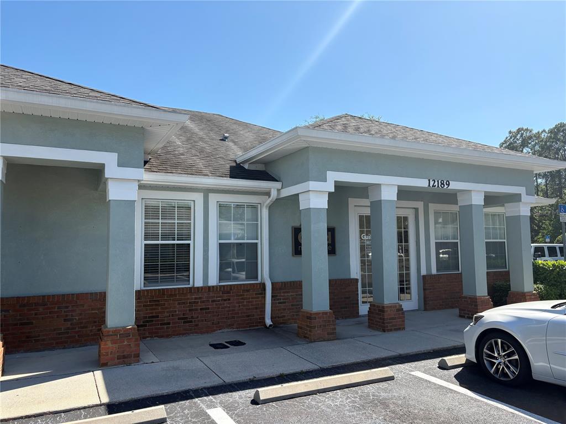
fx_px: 425
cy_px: 212
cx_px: 283
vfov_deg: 53.1
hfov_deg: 67.3
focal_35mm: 26
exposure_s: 1/2639
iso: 50
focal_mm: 5.96
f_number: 1.6
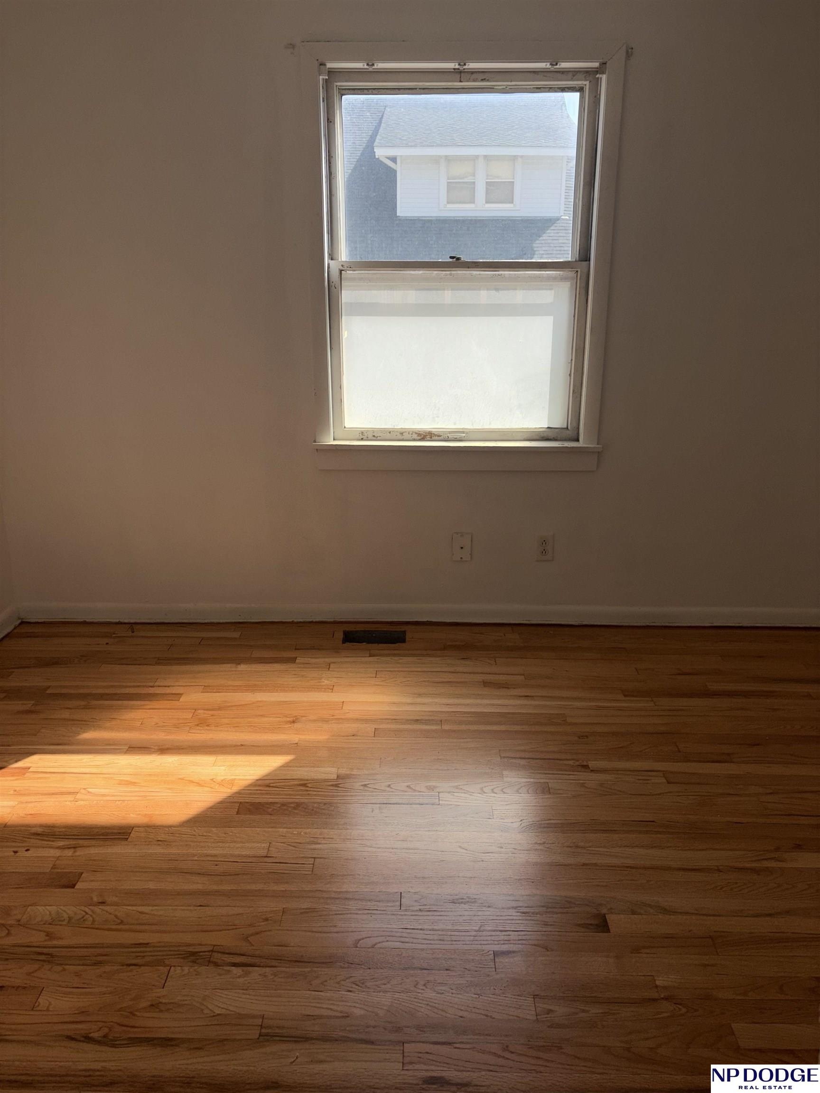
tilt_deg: -16.1
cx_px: 410
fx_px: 821
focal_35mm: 26
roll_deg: -0.1
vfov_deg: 67.3
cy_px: 546
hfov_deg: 53.1
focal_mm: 5.96
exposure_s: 1/1001
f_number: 1.6
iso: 32
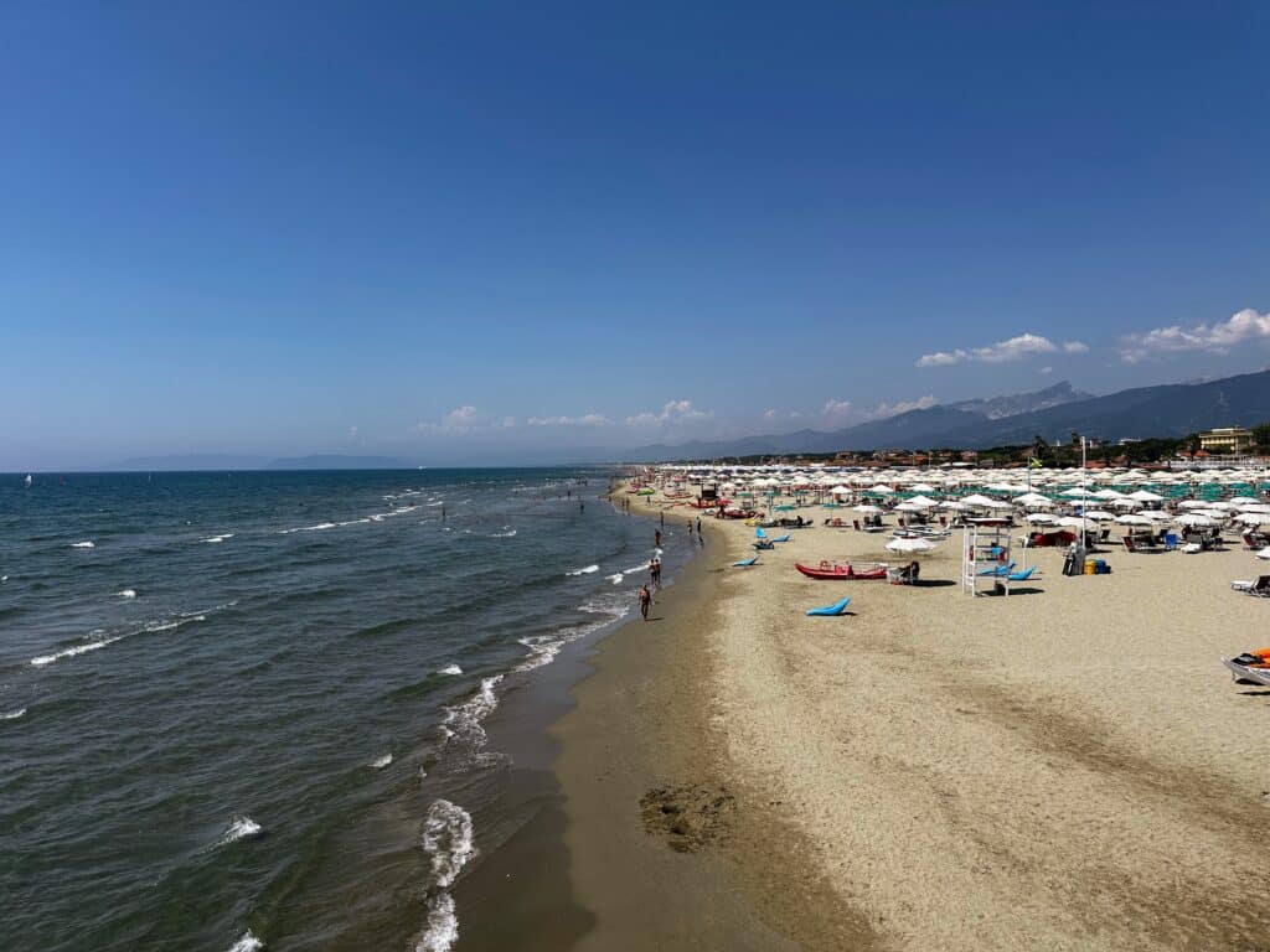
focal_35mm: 24
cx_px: 635
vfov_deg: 56.8
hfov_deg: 71.6
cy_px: 476
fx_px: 881
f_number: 1.78
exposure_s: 1/8929
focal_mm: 6.86
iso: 80
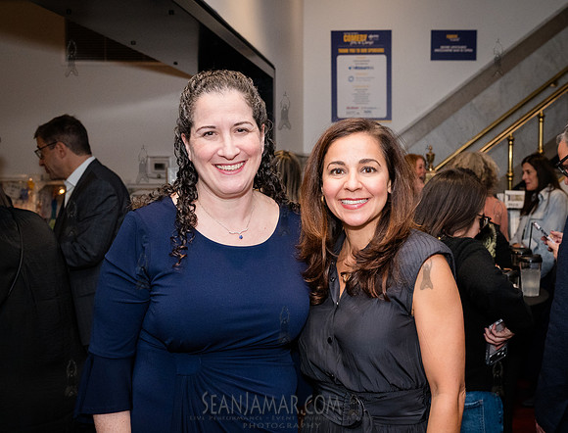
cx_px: 353
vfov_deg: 34.1
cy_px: 202
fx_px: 706
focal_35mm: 43
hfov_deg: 43.5
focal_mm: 35
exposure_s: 1/400
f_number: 5
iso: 6400
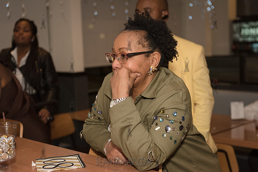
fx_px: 416
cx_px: 129
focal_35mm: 58
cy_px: 86
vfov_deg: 23.4
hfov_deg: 34.5
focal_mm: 58
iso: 1250
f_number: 3.5
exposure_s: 1/400
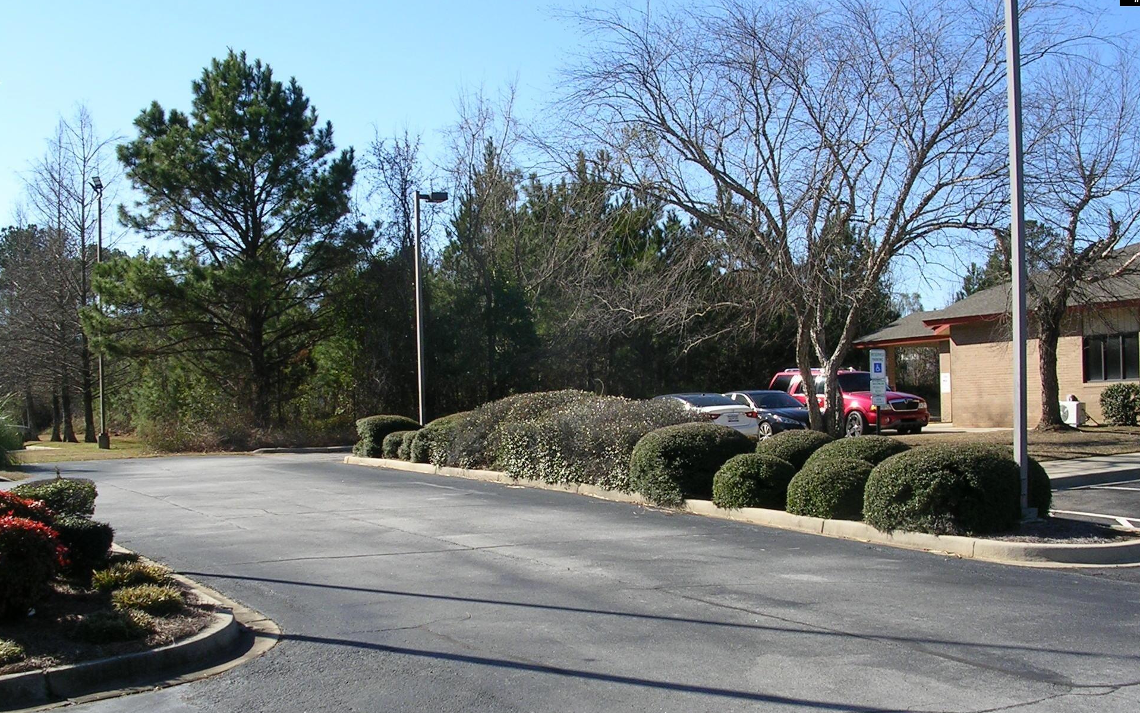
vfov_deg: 29.8
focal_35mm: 43
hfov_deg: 46.2
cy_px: 432
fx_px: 1336
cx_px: 568
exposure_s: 1/197
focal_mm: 5.8
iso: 50
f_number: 5.6
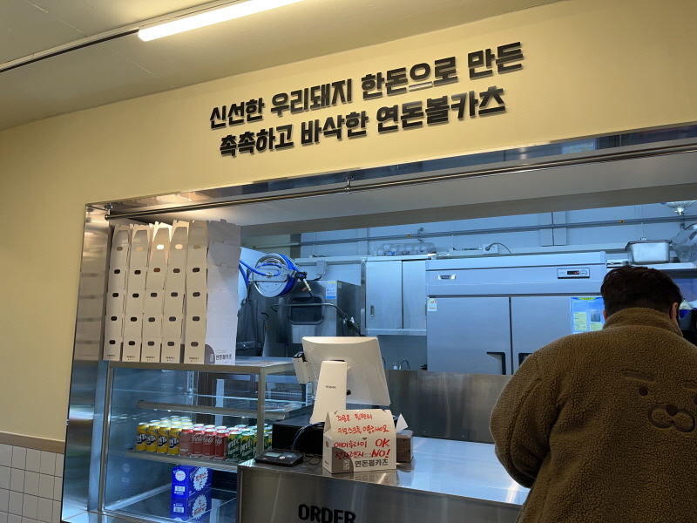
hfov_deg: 67.3
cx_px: 348
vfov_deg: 53.1
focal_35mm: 26
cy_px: 262
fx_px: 524
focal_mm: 5.1
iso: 50
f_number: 1.6
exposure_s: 1/120
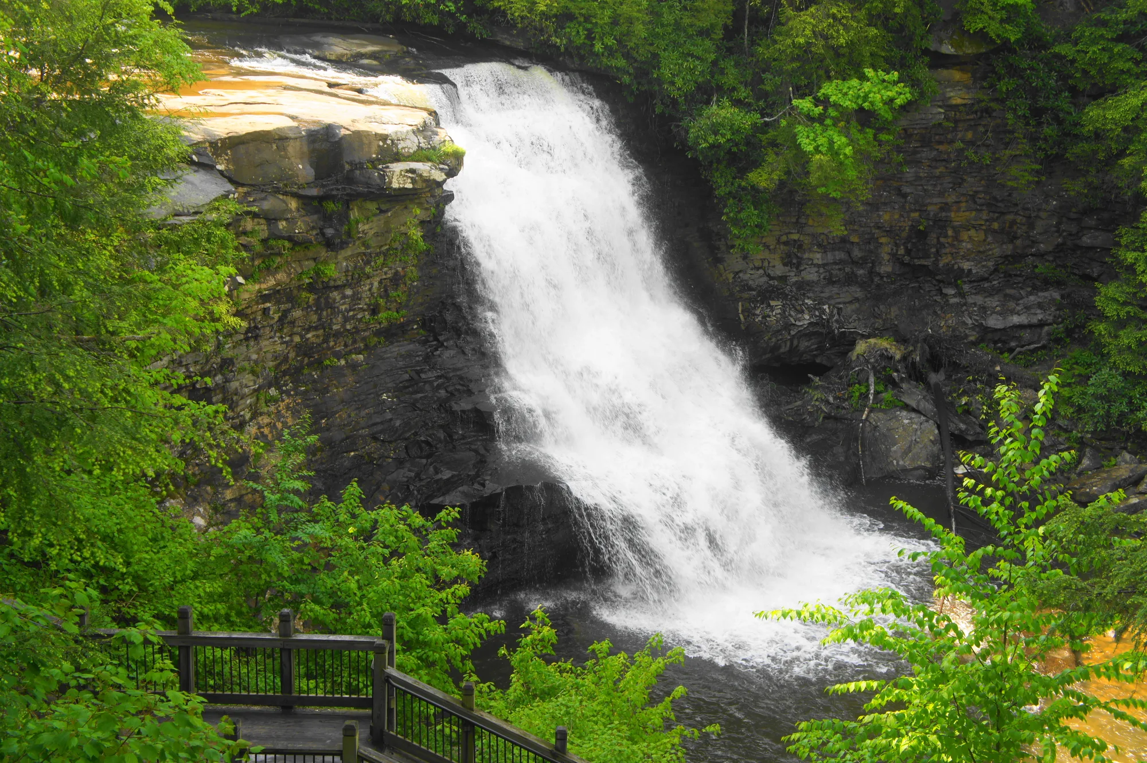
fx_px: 1481
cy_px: 382
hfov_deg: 42.3
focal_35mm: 46
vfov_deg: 28.9
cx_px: 574
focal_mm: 31
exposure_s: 1/80
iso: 200
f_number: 5.6
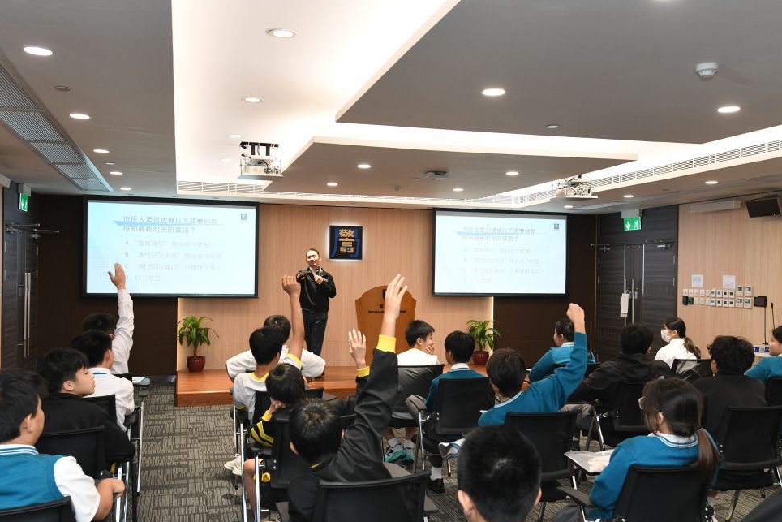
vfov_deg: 38.9
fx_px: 739
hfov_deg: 55.8
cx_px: 394
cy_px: 274
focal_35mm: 34
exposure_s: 1/80
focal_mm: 32
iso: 2500
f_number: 7.1
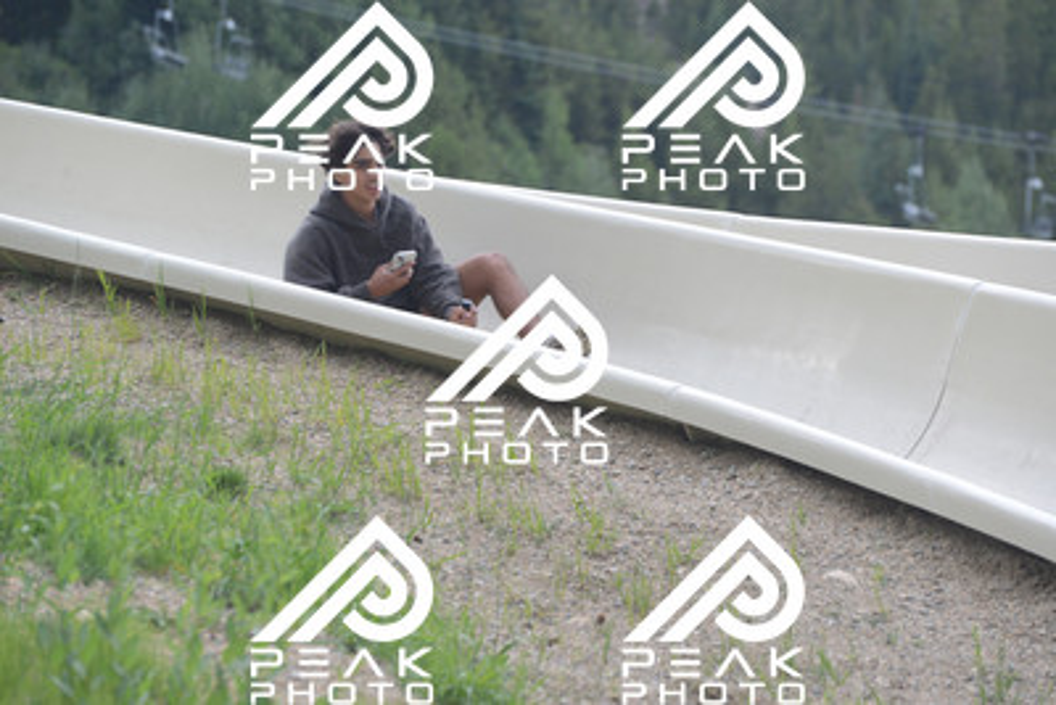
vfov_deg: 7.0
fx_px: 5722
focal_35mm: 195
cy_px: 352
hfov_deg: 10.5
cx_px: 528
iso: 1000
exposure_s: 1/640
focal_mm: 195
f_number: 6.3
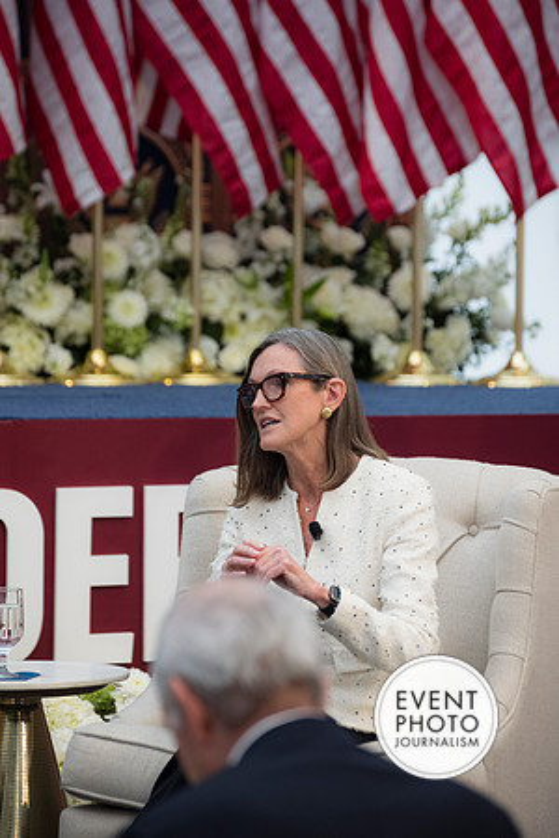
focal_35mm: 180
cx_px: 280
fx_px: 4192
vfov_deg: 11.4
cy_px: 419
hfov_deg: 7.6
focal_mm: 180
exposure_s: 1/400
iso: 800
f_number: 5
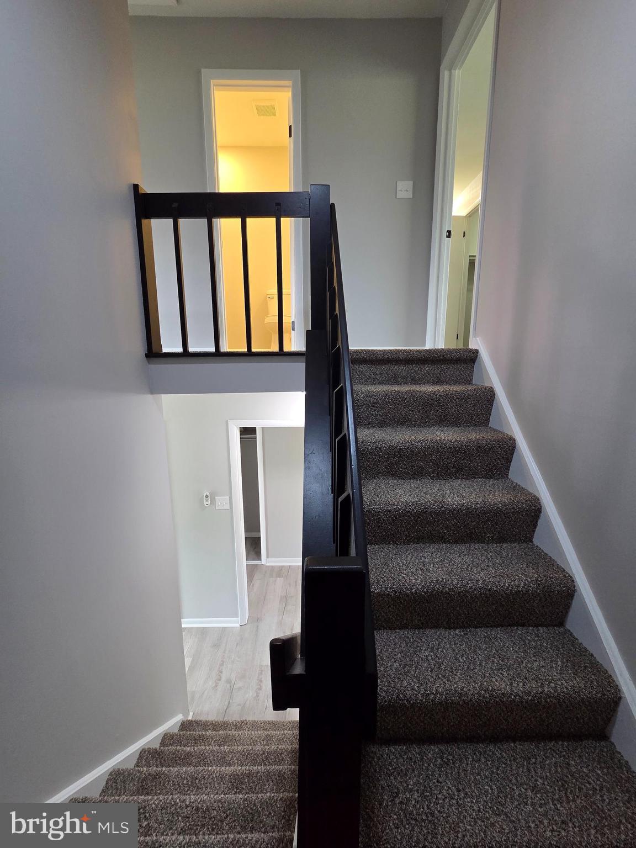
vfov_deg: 106.2
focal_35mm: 13
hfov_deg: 89.9
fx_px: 318
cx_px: 318
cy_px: 424
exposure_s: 1/60
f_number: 2.2
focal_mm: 2.2
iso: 250
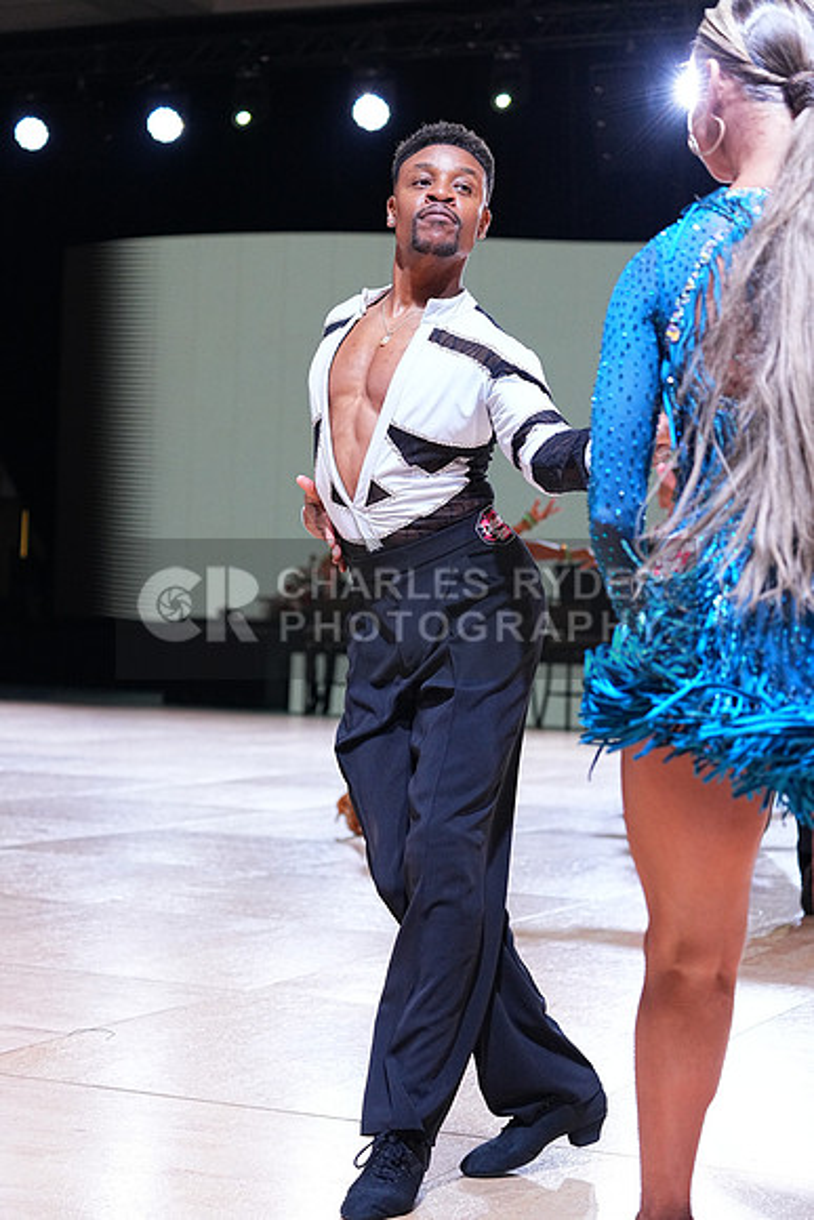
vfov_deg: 28.8
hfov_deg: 19.5
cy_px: 610
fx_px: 2373
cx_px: 407
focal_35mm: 70
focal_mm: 70
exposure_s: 1/400
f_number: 4
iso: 2500
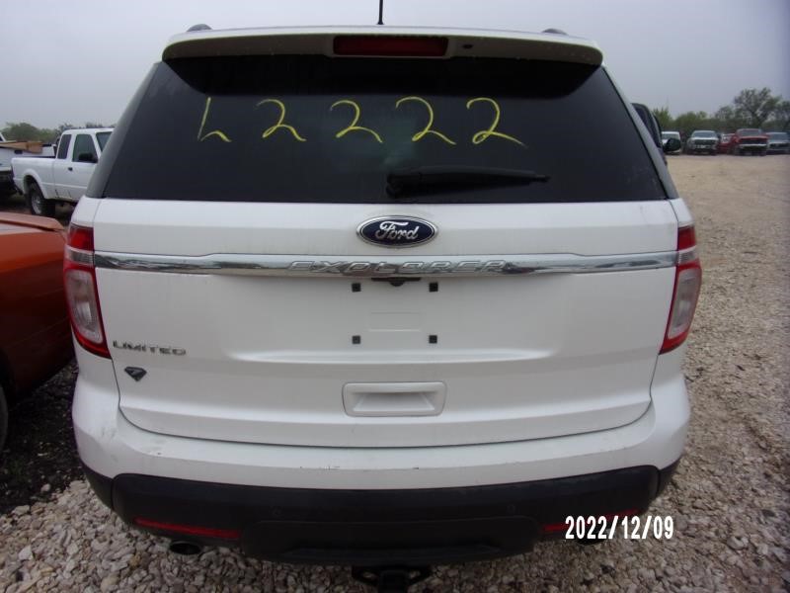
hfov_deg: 71.6
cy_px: 296
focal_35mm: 24
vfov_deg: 56.8
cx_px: 395
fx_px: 548
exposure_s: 1/210
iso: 80
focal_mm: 4.3
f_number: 3.3
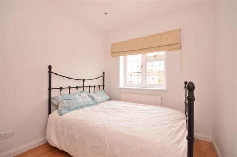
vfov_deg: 77.0
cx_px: 118
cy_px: 78
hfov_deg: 100.5
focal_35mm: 15
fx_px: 99
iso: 640
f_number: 9
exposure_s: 1/6
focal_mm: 10
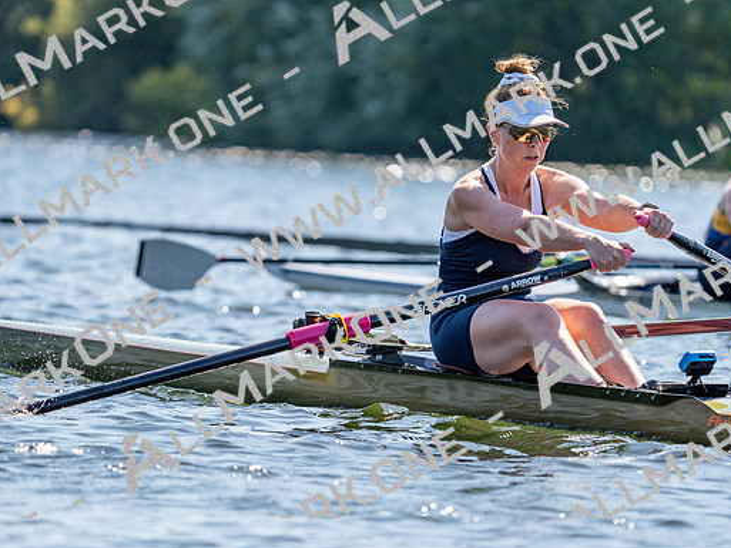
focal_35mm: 361
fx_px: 7625
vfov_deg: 4.1
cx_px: 412
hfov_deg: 5.5
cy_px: 274
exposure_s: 1/1600
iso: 320
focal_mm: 332
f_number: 6.3
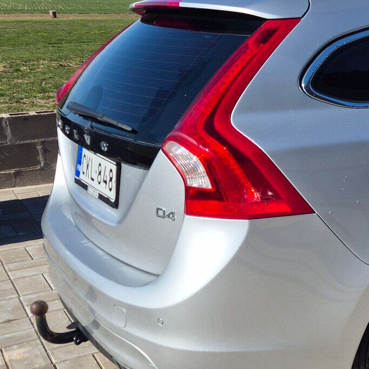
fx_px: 699
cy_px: 207
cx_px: 423
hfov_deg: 26.7
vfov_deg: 29.5
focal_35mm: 58
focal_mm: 5.4
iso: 25
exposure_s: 1/1824
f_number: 1.8
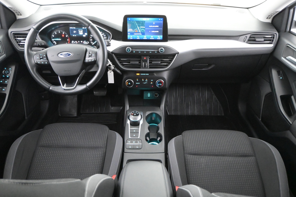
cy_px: 98
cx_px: 148
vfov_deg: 44.6
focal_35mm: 29
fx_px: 240
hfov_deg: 63.2
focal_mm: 19.5
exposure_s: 1/30
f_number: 3.8
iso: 9000
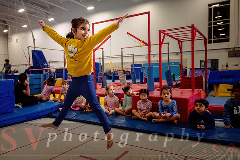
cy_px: 86
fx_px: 194
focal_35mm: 29
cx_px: 94
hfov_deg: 62.8
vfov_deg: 44.8
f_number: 3.5
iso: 1600
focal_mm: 24
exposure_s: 1/250
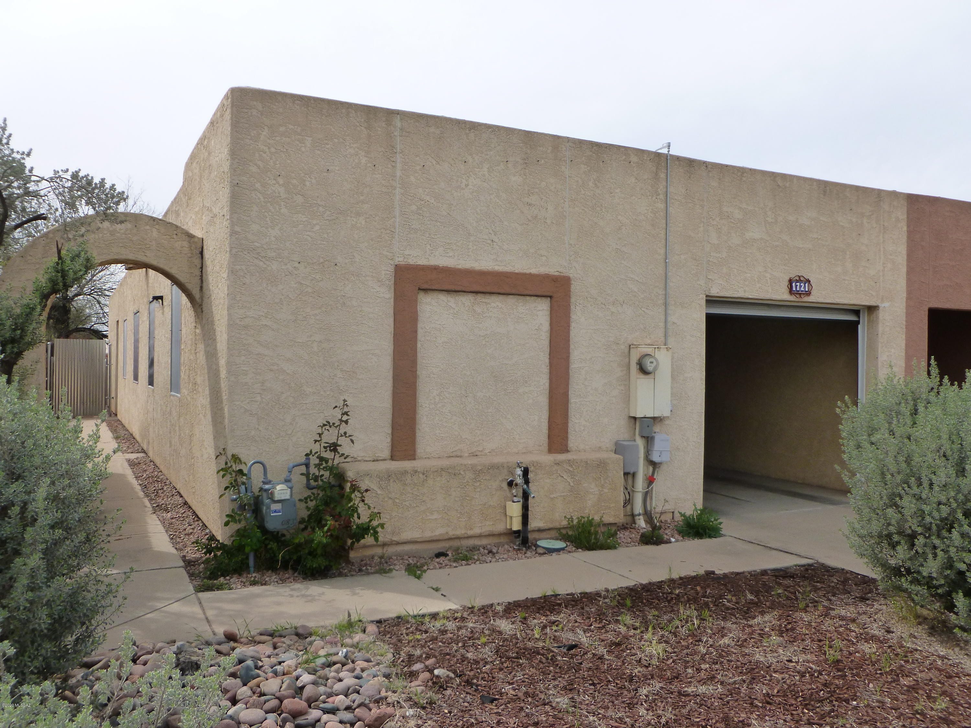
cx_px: 486
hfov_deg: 63.4
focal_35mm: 28
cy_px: 364
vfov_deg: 49.7
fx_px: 785
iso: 160
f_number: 3.3
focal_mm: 5
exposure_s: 1/1000
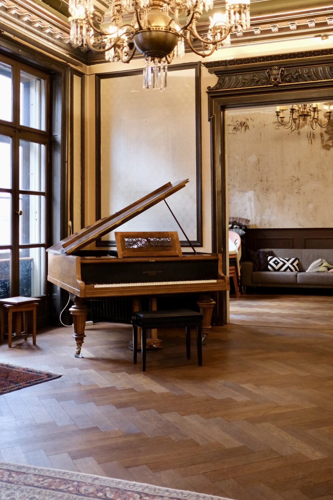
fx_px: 597
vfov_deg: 45.2
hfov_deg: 31.2
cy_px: 206
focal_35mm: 43
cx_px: 170
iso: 2000
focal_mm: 23
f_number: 2
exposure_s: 1/100
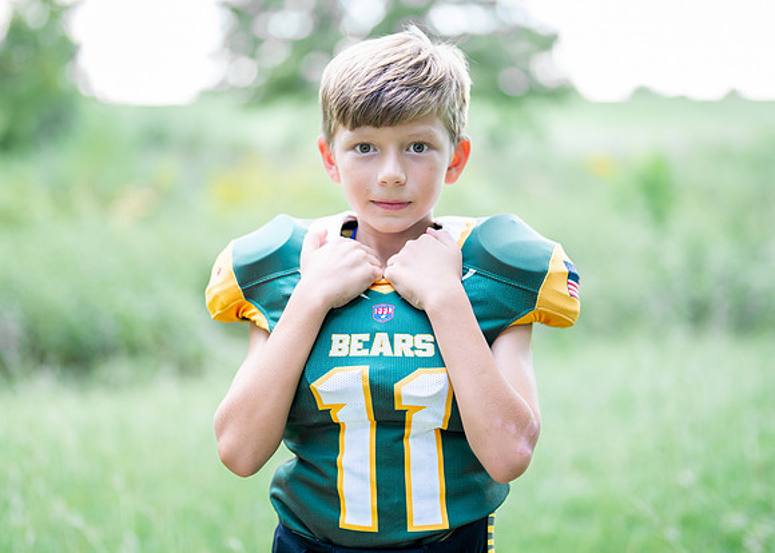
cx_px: 392
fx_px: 1455
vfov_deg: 21.5
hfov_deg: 29.8
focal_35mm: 66
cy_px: 274
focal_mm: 50
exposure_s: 1/1250
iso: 320
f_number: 1.2
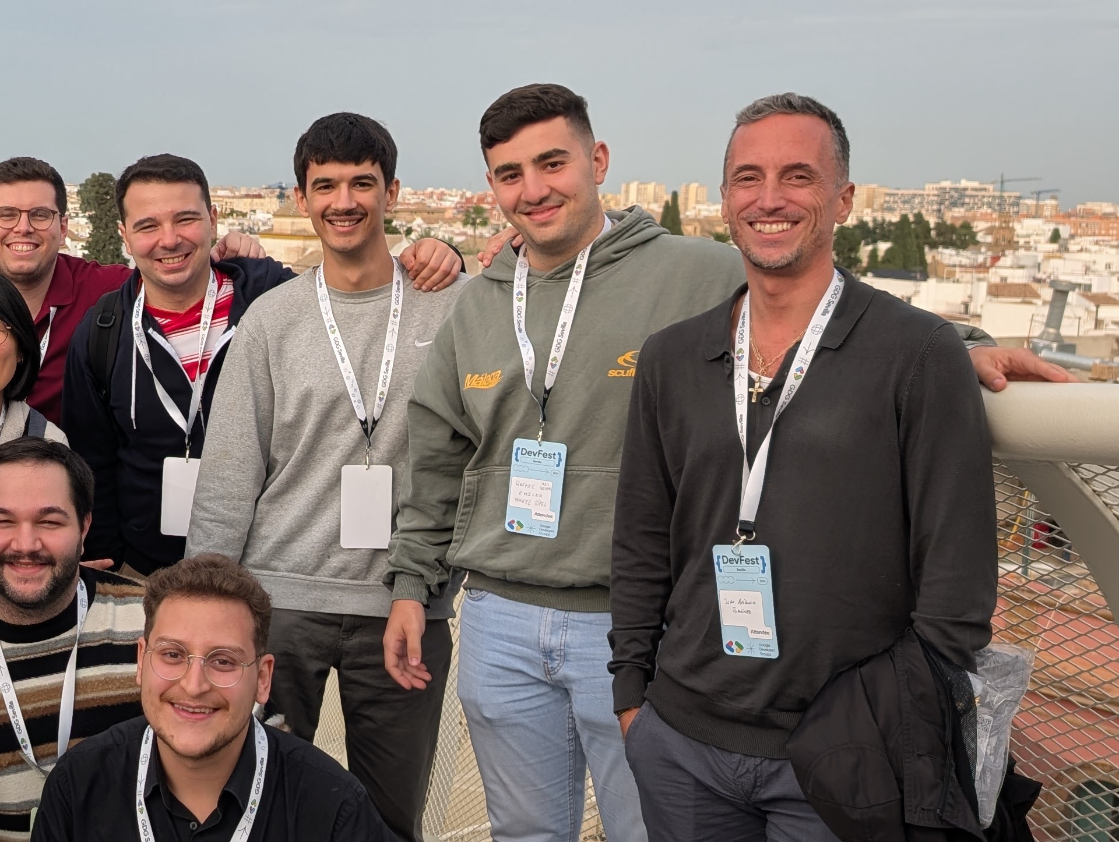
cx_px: 8
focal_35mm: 51
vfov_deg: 28.6
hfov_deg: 34.2
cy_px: 404
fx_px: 1651
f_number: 1.68
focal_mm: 6.9
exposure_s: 1/167
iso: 22
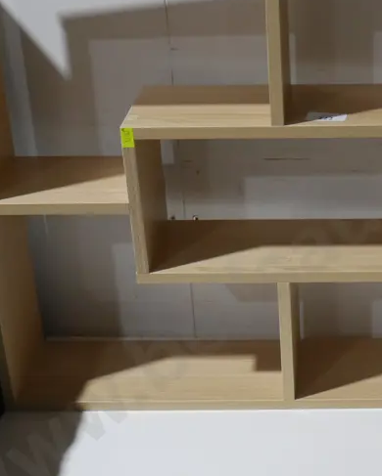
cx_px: 360
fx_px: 1102
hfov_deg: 19.2
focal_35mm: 78
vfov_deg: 24.4
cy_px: 214
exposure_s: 1/60
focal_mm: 19
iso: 1600
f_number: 10
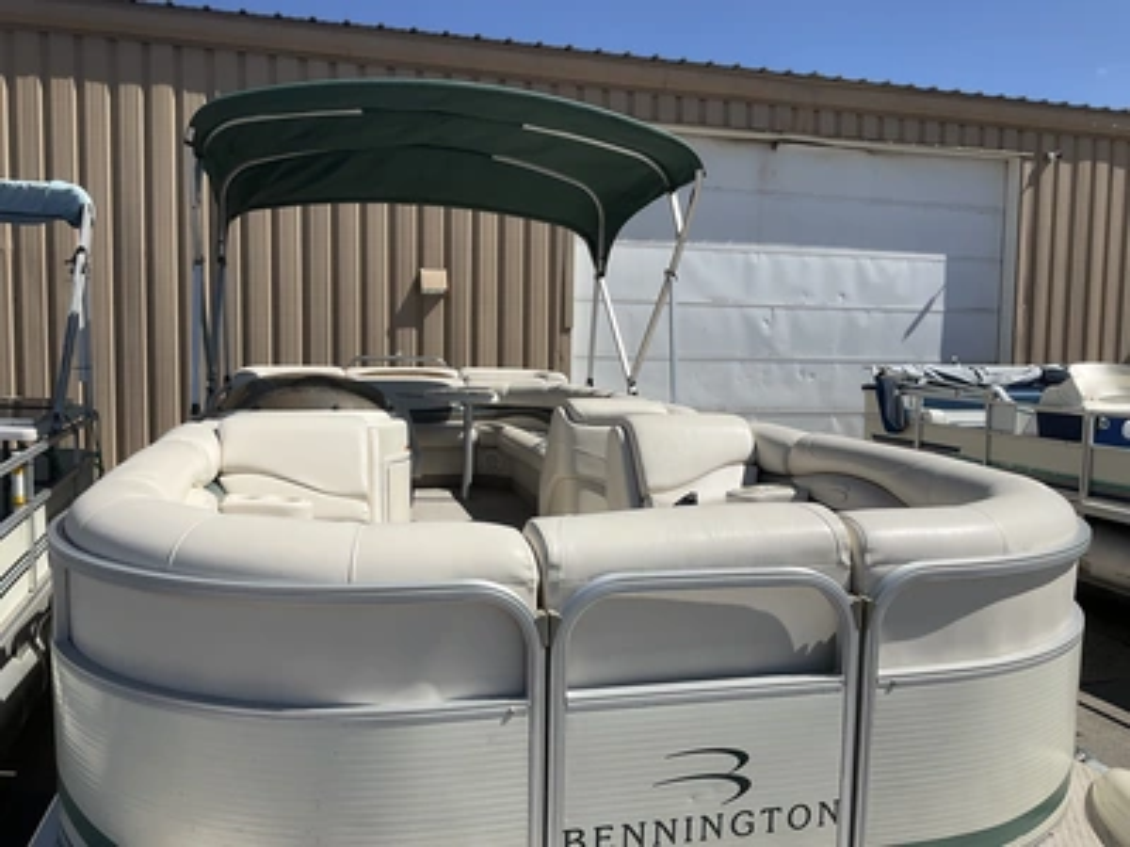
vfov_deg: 48.2
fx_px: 947
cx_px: 565
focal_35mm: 29
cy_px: 424
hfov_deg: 61.7
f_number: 1.8
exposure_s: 1/4065
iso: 25
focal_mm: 3
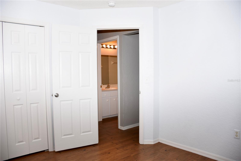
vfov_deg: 47.9
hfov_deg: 67.4
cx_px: 120
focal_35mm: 27
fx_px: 181
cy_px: 80
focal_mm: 18
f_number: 4
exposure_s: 1/60
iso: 100
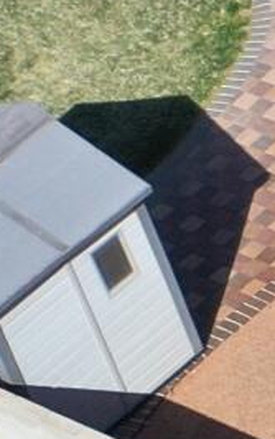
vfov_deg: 6.5
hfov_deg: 3.5
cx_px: 1774
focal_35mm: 321
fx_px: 3847
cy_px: 181
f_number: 2.8
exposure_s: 1/1600
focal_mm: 10.26
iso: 100
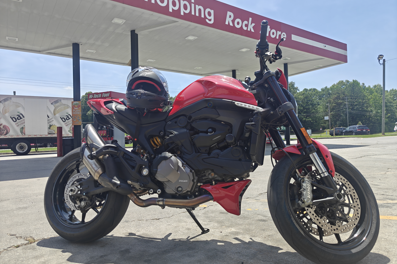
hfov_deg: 73.7
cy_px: 133
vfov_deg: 53.1
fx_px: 265
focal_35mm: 24
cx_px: 199
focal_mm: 6.06
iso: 50
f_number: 1.6
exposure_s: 1/1055
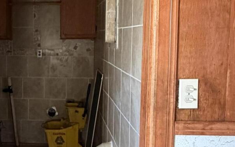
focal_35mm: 49
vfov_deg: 26.3
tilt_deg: -5.7
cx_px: 40
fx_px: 314
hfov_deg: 39.1
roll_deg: +0.1
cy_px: 64
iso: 320
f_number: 2.2
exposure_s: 1/60
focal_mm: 2.22
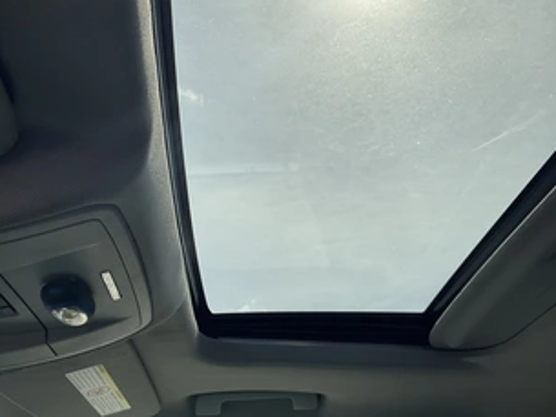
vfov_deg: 37.7
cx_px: 244
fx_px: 611
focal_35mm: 38
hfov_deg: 48.9
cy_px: 231
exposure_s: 1/1076
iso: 25
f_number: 1.8
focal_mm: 3
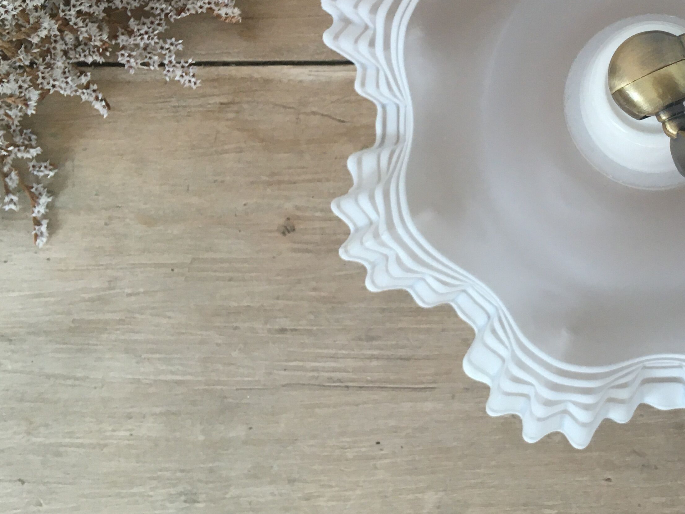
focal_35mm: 53
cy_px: 125
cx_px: 576
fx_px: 1049
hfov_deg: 34.7
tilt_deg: -84.9
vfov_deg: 27.1
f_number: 2.2
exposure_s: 1/33
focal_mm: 4.15
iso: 40
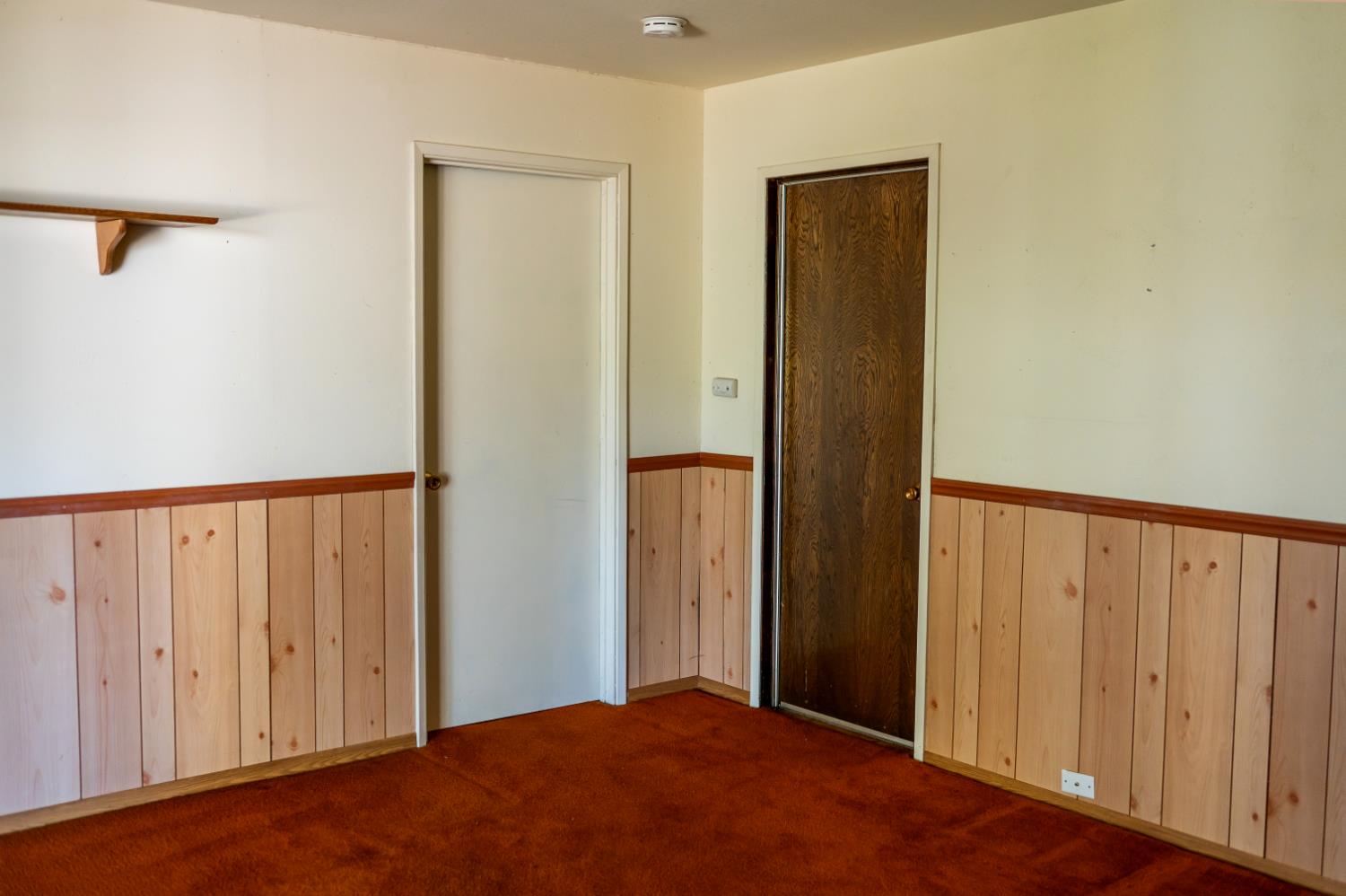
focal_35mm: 35
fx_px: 1308
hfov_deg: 54.5
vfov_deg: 37.8
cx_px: 673
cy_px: 448
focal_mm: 35
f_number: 2.5
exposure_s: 1/60
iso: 640
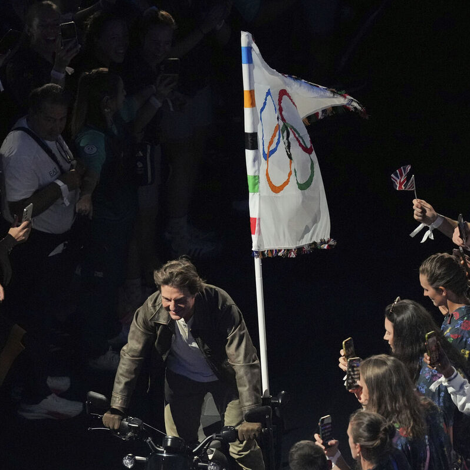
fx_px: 7865
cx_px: 235
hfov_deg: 3.4
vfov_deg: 3.4
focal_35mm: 512
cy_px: 348
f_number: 2.8
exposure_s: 1/1000
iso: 5000
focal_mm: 400
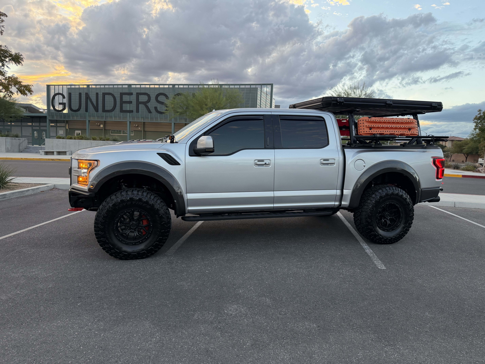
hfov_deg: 71.6
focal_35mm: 24
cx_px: 242
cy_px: 182
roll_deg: -2.8
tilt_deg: -5.3
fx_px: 336
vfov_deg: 56.8
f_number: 1.78
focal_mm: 6.76
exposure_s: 1/217
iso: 160
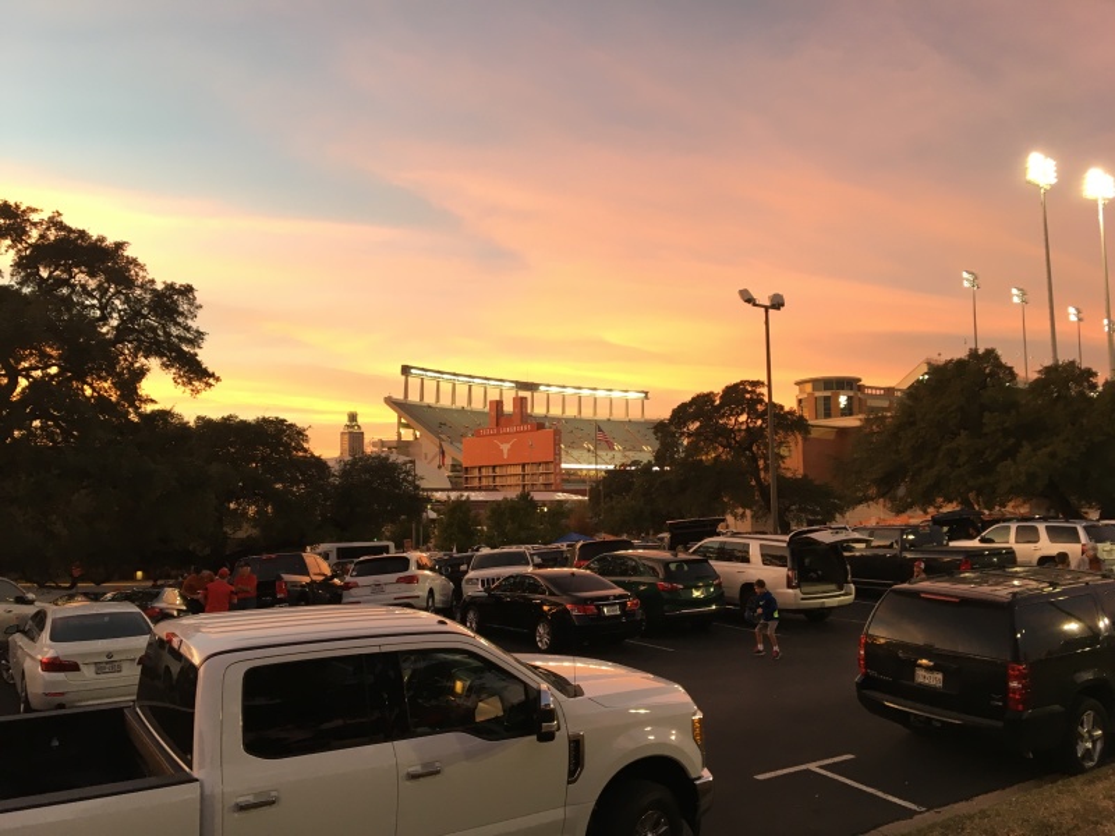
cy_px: 418
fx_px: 934
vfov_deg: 48.2
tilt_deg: +4.5
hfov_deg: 61.7
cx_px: 558
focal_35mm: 29
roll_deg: +1.1
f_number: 2.2
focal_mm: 4.15
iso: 64
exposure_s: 1/30
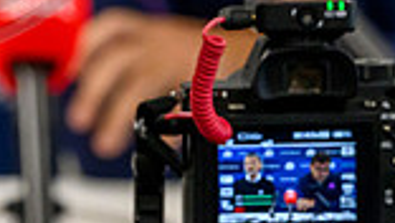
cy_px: -204
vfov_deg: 2.5
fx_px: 5178
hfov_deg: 4.4
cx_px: -96
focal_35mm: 494
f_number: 7.1
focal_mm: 125
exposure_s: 1/200
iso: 10000
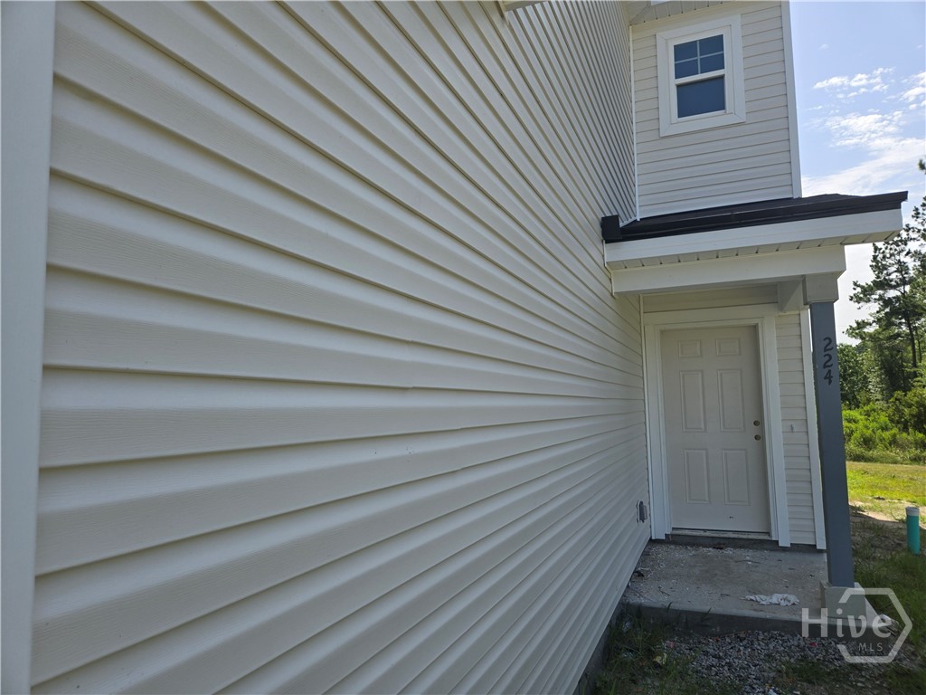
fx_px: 615
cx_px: 463
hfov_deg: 73.9
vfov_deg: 58.9
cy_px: 348
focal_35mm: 23
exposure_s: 1/1521
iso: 25
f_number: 1.8
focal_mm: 5.4
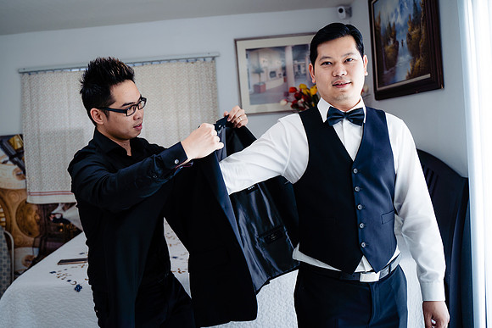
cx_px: 228
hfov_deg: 58.3
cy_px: 149
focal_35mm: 32
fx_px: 441
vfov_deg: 40.8
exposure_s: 1/160
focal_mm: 28
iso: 125
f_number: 2.8
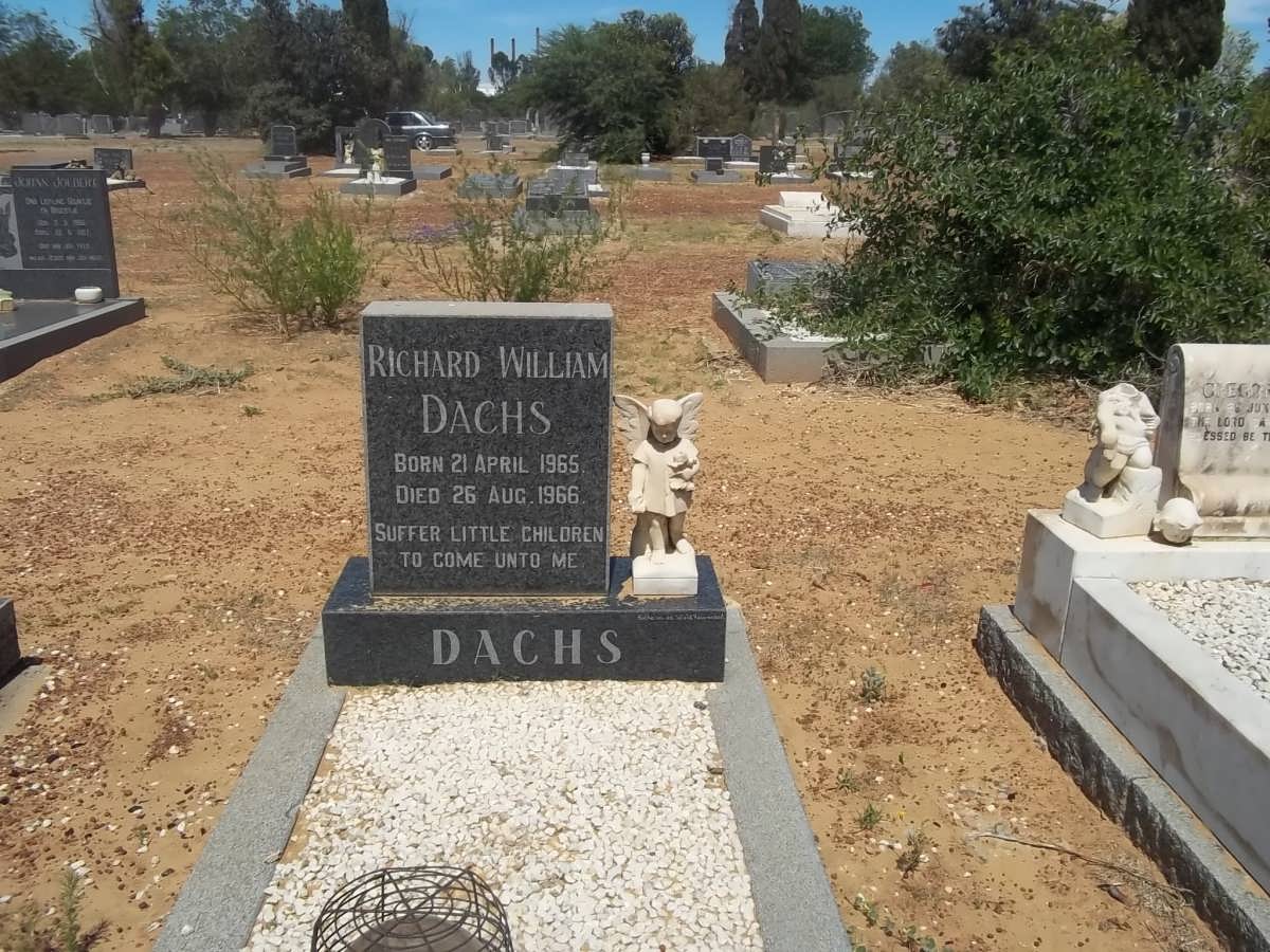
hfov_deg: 56.8
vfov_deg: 44.2
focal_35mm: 32
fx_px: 1174
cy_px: 476
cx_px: 635
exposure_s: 1/800
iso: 80
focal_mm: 5.7
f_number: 5.5
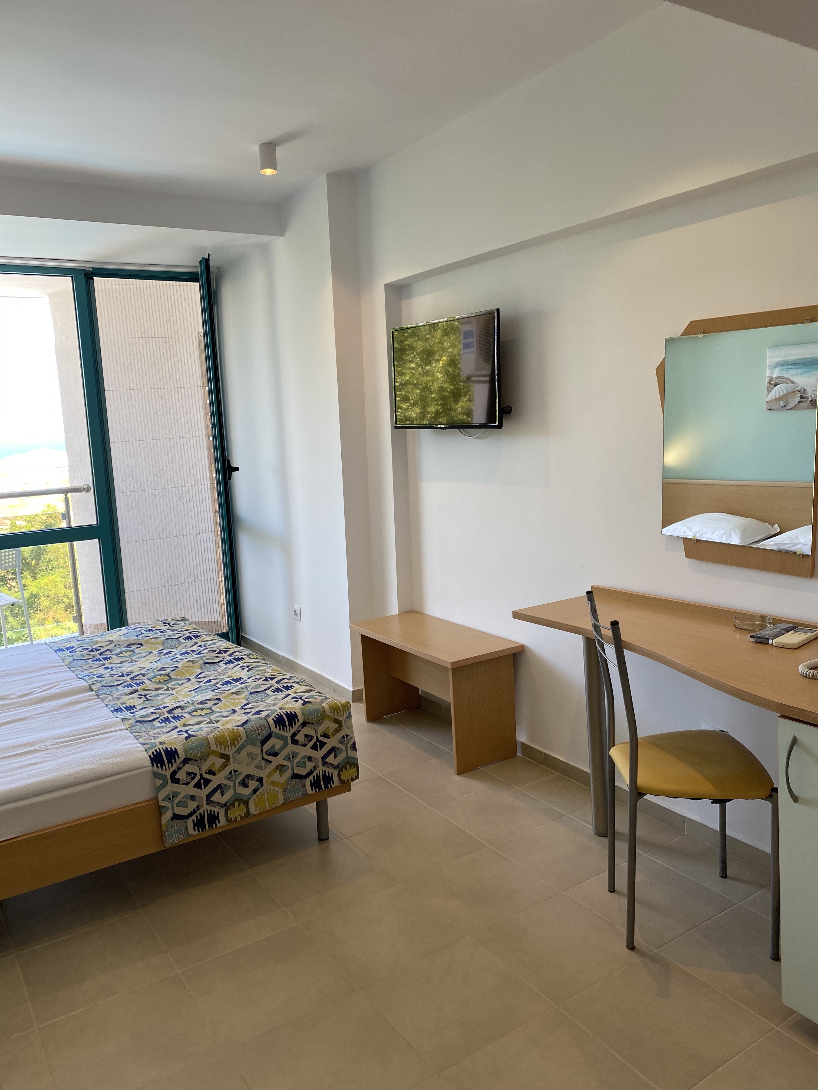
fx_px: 819
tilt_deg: -7.1
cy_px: 545
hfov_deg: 53.1
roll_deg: +3.3
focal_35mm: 26
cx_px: 409
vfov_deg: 67.3
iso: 64
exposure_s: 1/121
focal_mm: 4.25
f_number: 1.8
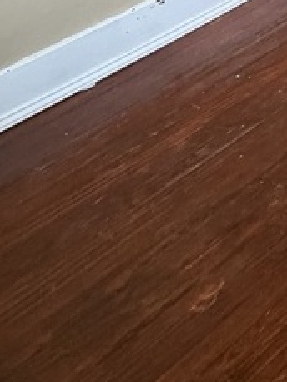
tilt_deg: -19.0
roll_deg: +0.8
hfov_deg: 16.6
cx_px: 581
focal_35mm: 66
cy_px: -187
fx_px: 729
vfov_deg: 23.6
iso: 400
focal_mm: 2.22
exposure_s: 1/59
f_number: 2.2
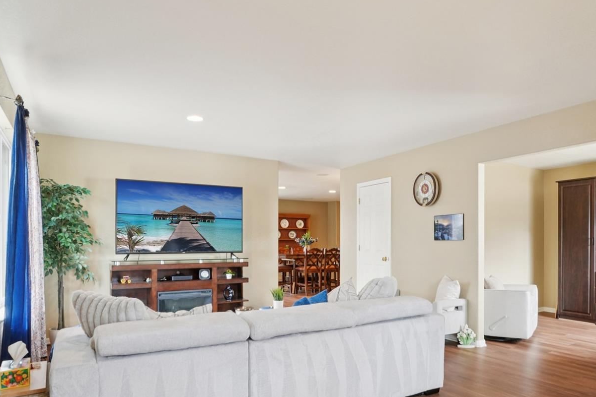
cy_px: 236
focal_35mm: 24
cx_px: 336
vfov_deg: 52.8
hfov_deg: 73.4
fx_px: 397
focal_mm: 12
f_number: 8
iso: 400
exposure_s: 1/10
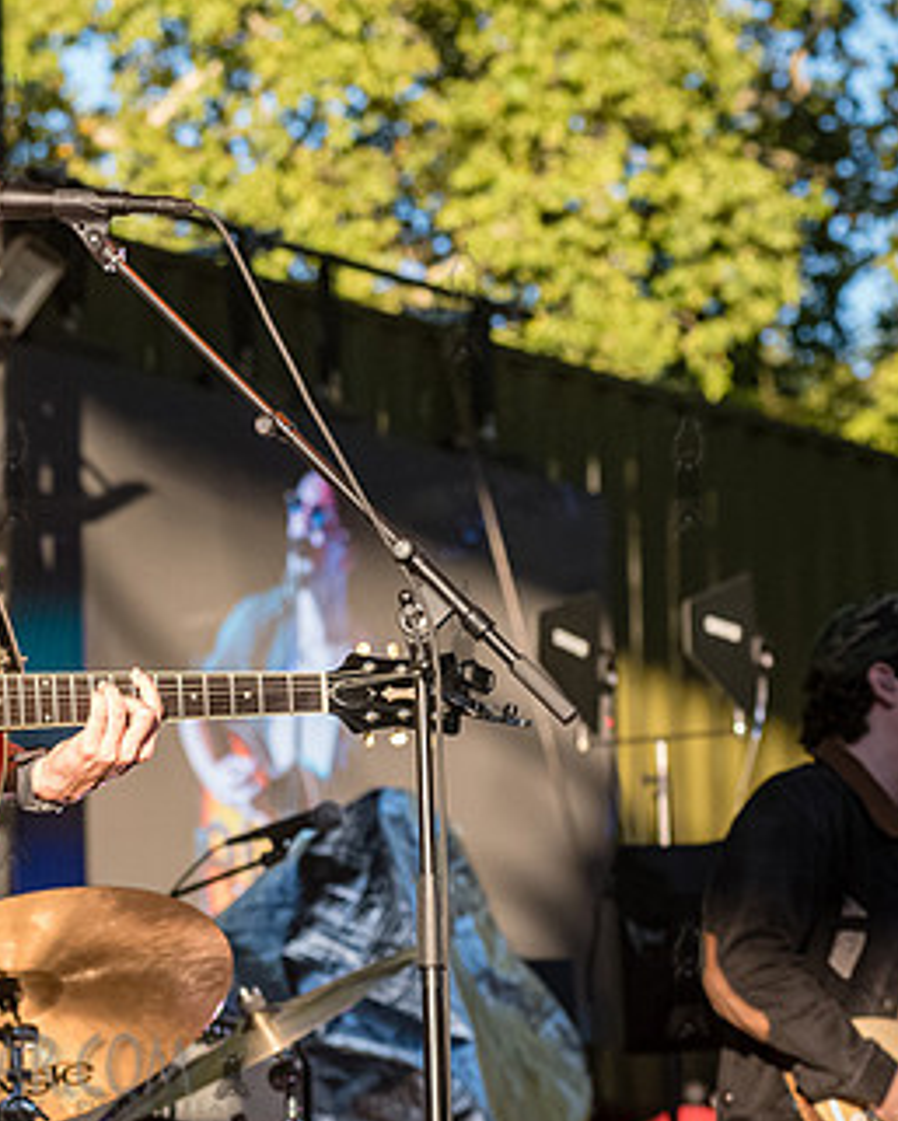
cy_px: 321
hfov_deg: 7.4
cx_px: -11
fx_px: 6874
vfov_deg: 9.3
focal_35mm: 207
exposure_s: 1/4000
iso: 4000
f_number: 5
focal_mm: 100
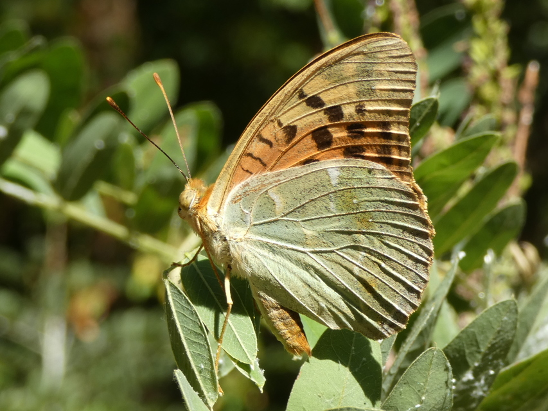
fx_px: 1504
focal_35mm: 95
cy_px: 206
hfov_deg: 20.6
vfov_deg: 15.6
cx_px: 274
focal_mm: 17.1
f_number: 4.8
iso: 80
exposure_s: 1/80
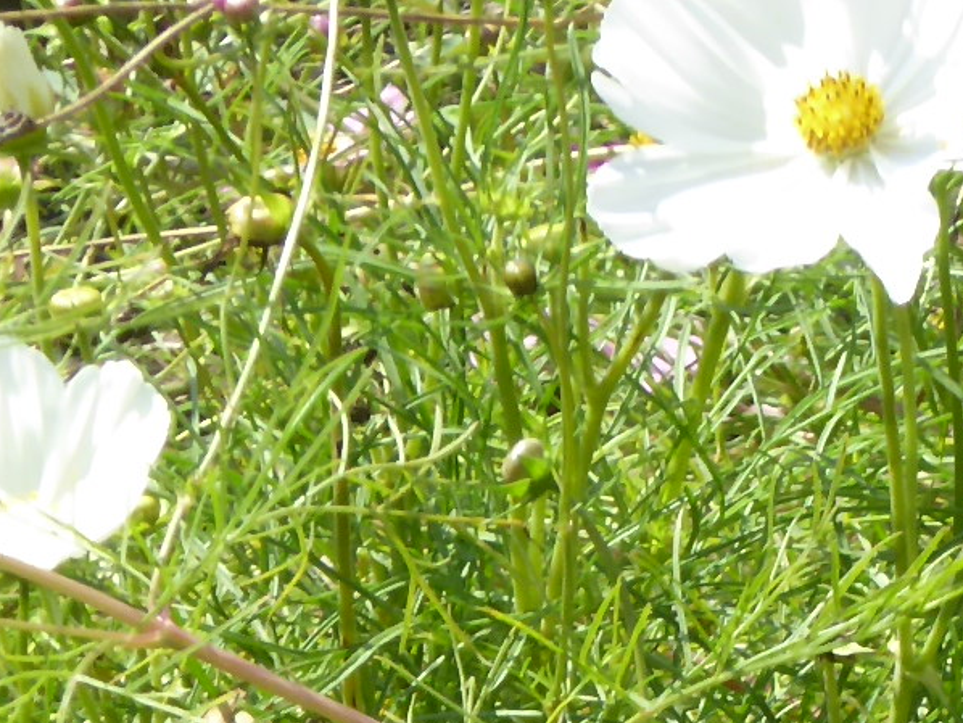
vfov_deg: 2.1
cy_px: 1248
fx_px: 20010
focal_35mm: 719
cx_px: 871
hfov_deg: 2.8
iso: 160
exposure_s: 1/320
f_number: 5.4
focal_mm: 27.1
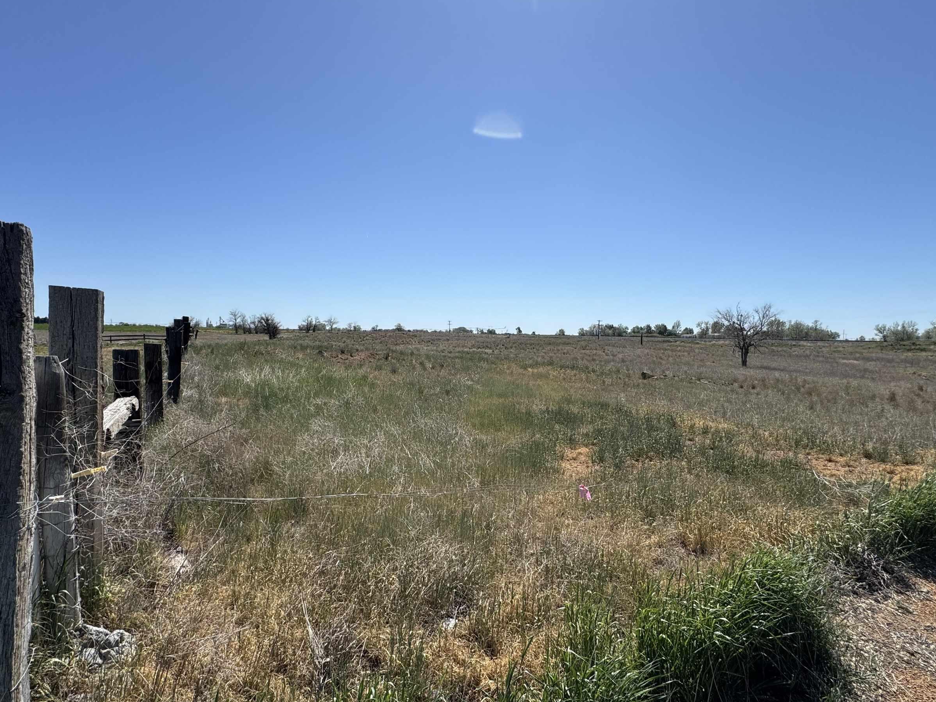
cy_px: 378
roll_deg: -1.4
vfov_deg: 71.5
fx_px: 487
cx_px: 469
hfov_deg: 87.8
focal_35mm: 18
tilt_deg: -5.2
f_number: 2.2
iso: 50
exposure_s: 1/3106
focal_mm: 2.22
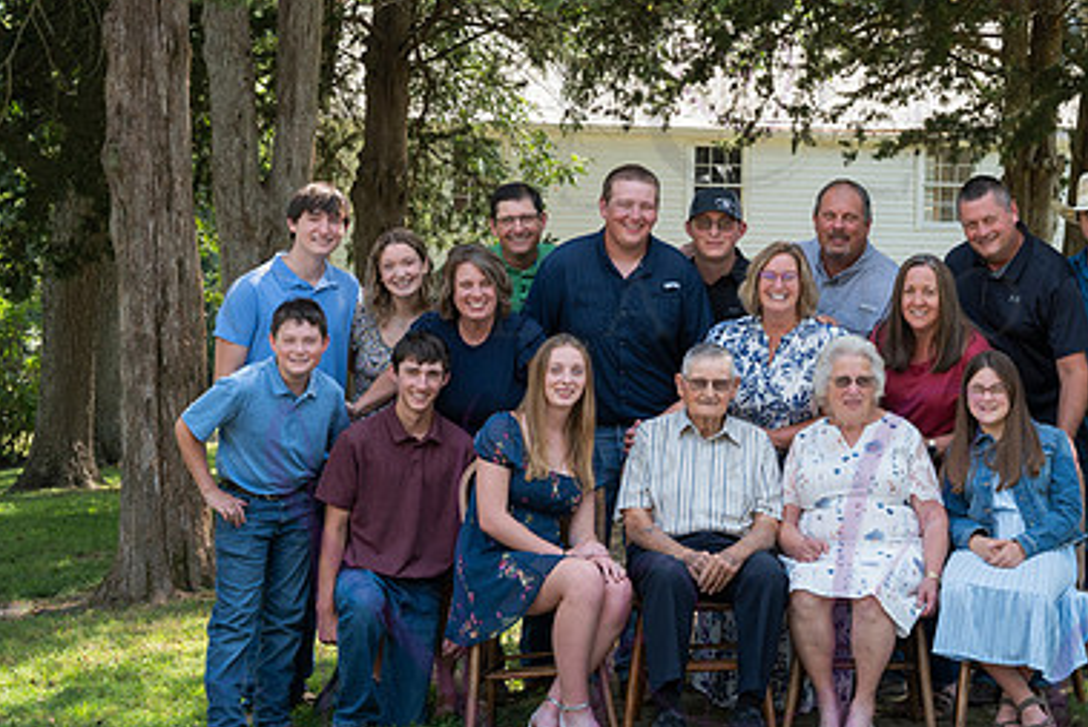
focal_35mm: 75
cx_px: 749
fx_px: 2267
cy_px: 444
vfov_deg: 18.2
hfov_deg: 26.8
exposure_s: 1/160
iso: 400
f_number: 8
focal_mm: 49
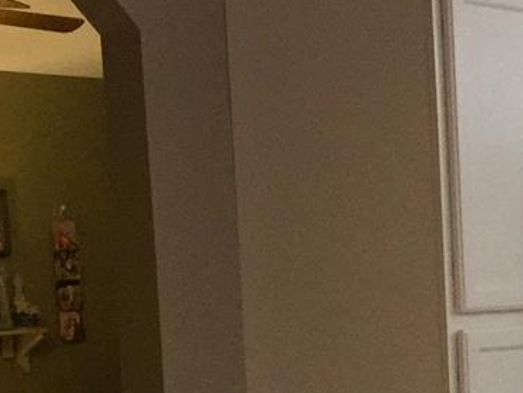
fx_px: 2042
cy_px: 424
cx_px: 794
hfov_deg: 13.7
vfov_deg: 10.9
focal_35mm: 135
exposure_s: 1/33
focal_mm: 3.3
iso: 200
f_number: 2.4
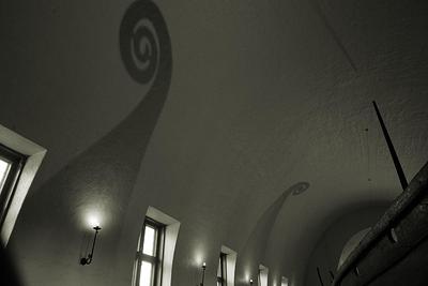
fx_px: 285
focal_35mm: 24
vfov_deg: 53.2
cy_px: 143
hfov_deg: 73.7
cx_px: 214
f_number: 8
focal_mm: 24
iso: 2500
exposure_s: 1/80
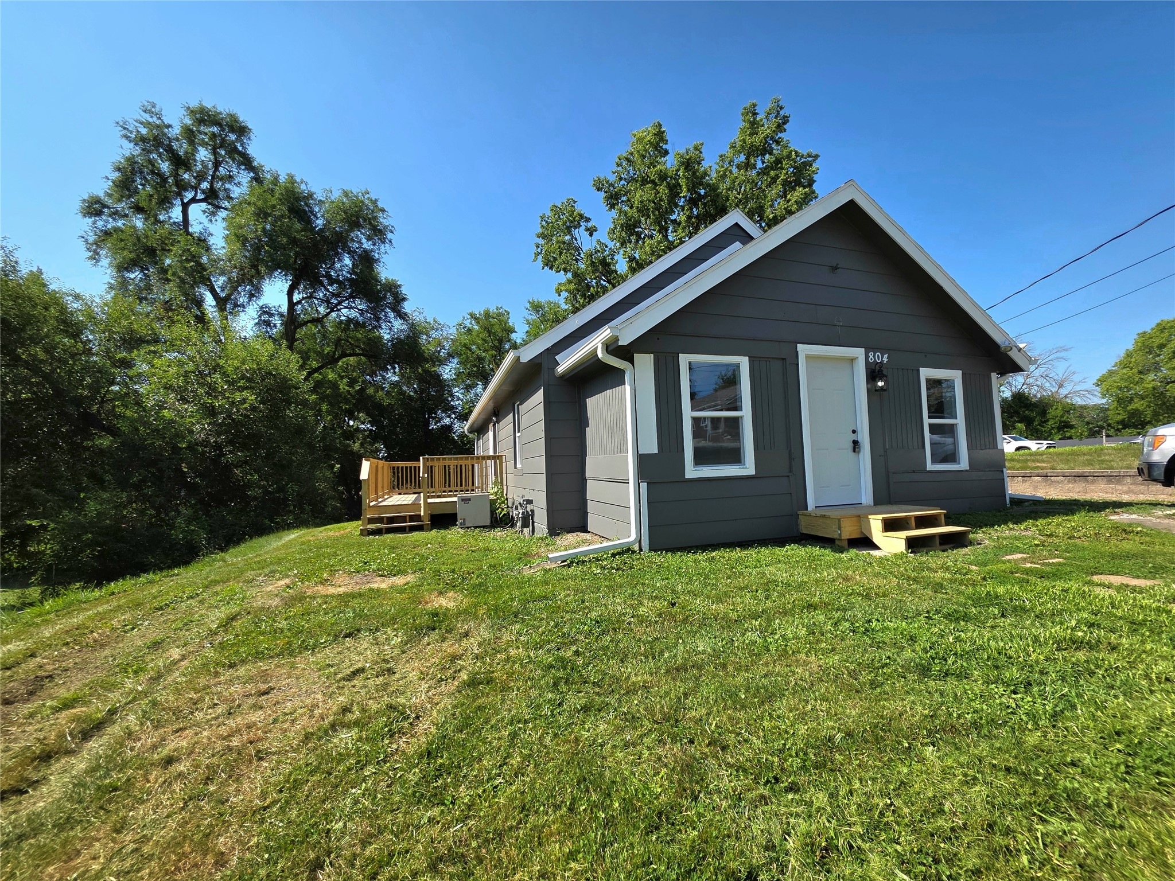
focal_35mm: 13
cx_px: 588
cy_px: 440
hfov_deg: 106.2
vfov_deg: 89.9
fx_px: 441
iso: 40
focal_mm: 2.2
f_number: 1.9
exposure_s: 1/1667
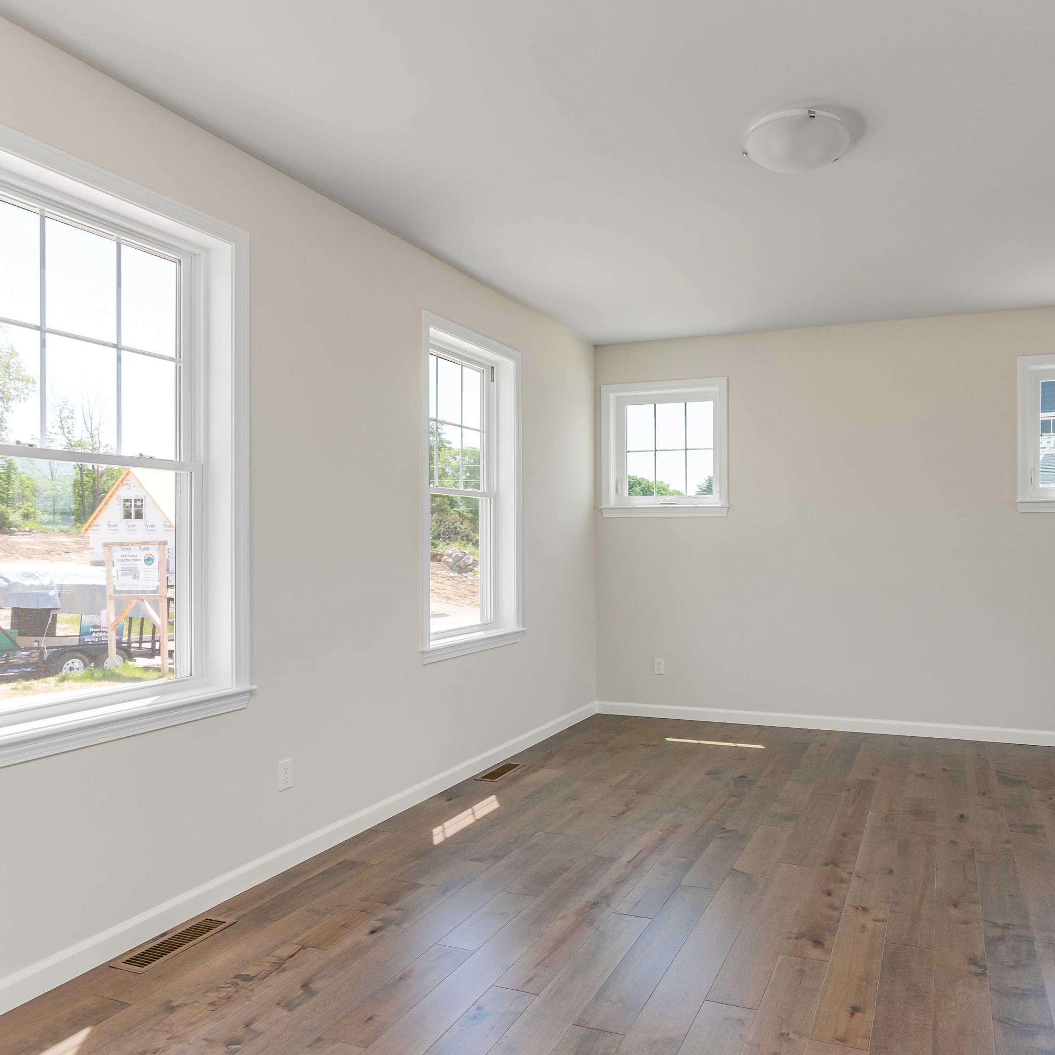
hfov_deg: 70.6
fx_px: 724
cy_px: 528
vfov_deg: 72.1
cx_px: 681
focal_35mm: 21
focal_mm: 11
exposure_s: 1/125
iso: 250
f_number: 6.3
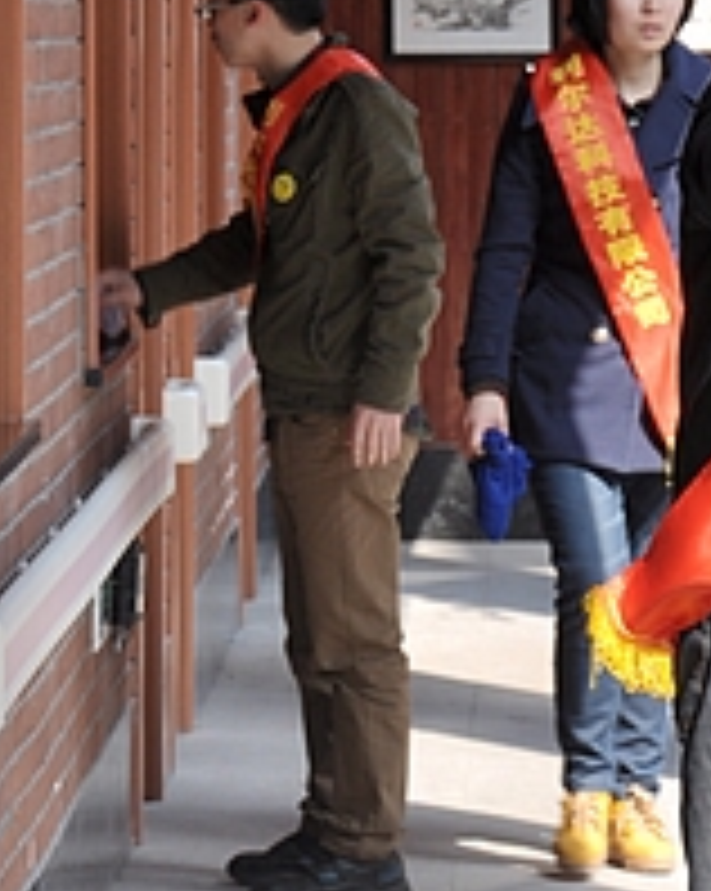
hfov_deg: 5.2
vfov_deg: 6.5
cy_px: 198
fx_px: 7877
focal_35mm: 299
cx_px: 544
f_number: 8
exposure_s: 1/100
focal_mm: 70
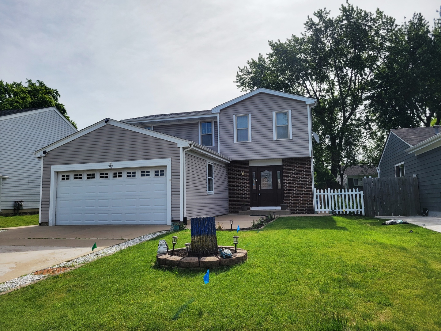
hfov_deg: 67.3
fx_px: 331
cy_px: 166
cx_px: 220
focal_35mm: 26
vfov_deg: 53.1
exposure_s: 1/4337
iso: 40
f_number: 1.8
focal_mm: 5.4
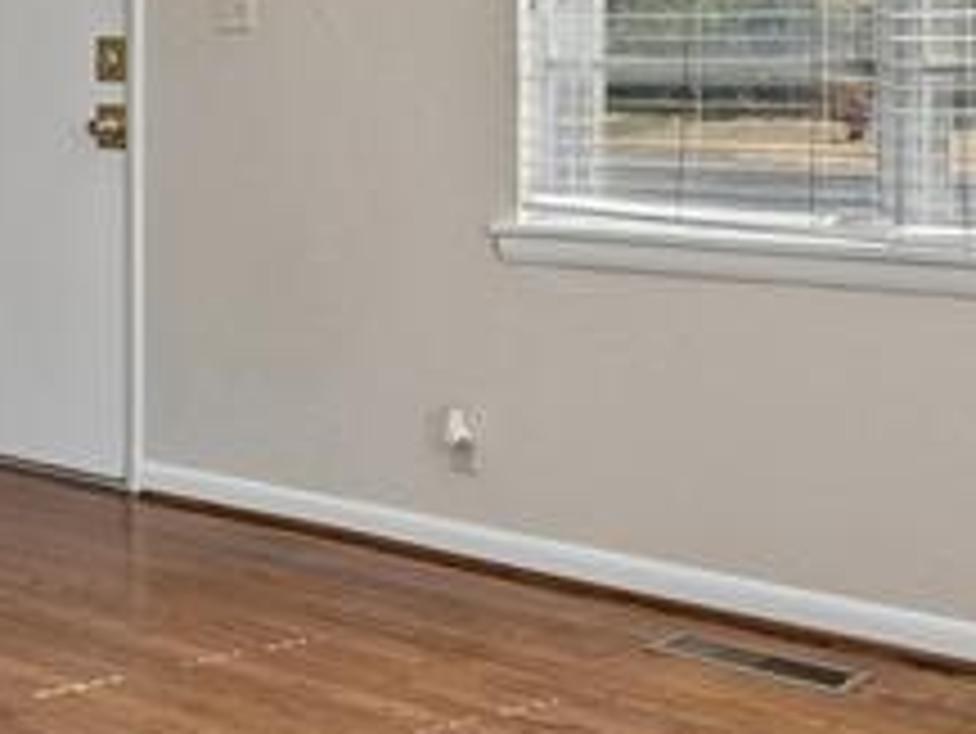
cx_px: 196
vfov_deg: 21.0
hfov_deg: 28.0
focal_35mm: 68
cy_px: 32
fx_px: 1918
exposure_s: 1/50
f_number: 6.3
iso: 125
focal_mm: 10
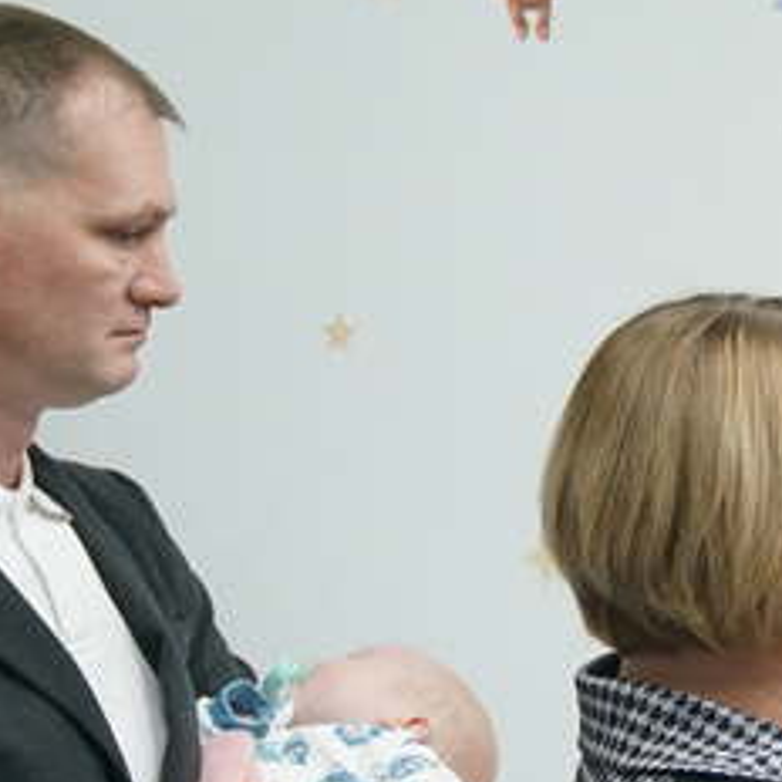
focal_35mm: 126
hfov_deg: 12.7
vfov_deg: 13.8
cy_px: 378
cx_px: 1347
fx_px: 3220
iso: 1250
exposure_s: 1/320
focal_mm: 33
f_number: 3.2
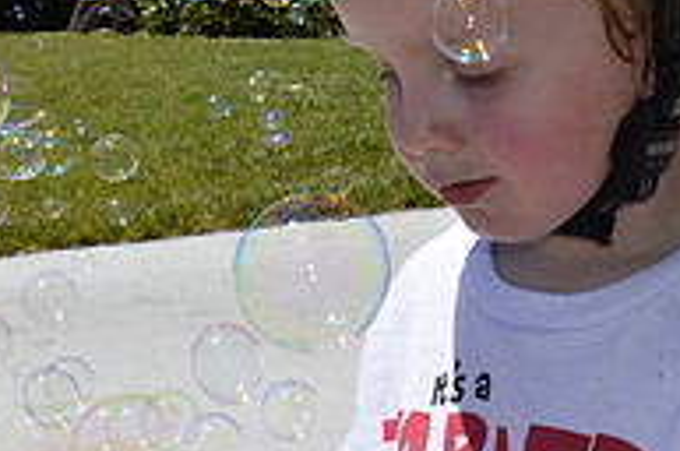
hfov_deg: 21.5
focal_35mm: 94
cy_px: 123
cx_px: 243
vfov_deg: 14.4
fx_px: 1782
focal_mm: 21
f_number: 10
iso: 100
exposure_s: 1/250
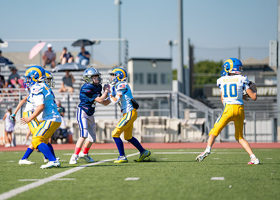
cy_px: 97
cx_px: 125
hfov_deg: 8.9
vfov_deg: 6.4
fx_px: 1790
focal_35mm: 225
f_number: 2.8
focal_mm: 200
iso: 100
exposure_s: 1/2500
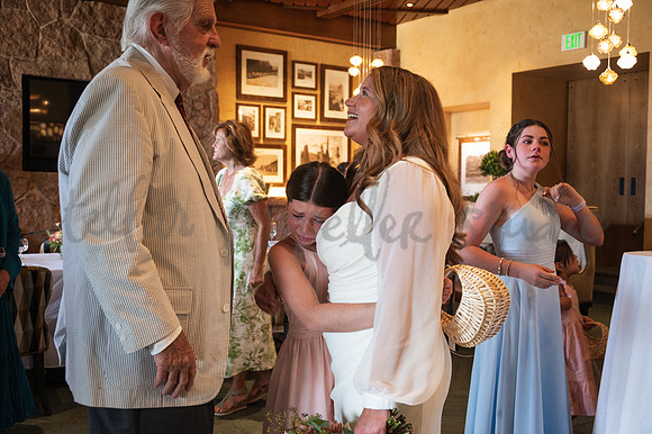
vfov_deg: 35.0
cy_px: 217
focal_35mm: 38
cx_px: 326
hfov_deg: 50.7
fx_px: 688
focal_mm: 38
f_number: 5
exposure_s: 1/60
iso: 1250
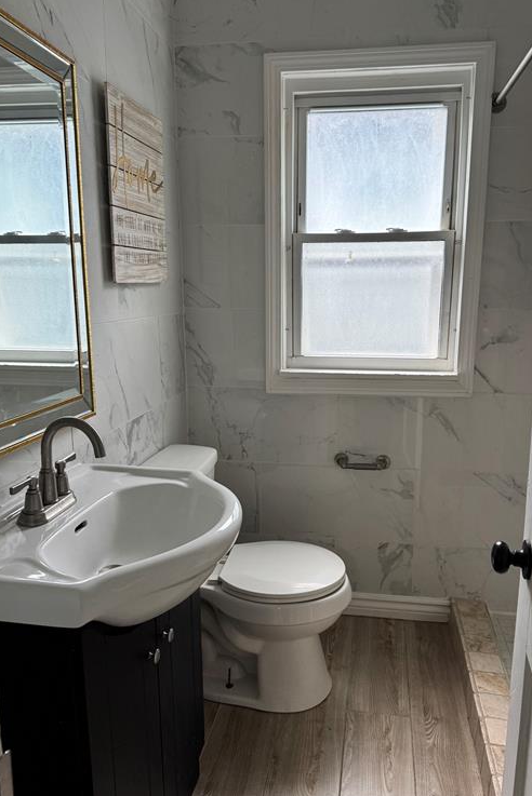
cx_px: 291
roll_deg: +0.0
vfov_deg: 69.4
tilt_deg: -10.4
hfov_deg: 49.5
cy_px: 393
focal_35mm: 26
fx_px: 576
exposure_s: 1/120
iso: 160
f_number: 1.78
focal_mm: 6.76
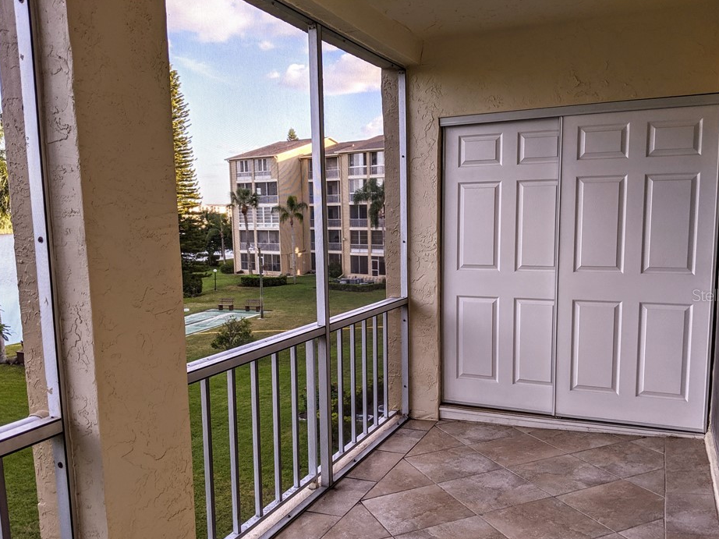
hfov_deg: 60.0
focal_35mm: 30
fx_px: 623
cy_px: 295
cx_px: 367
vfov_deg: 46.7
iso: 53
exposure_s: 1/510
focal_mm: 4.44
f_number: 1.8
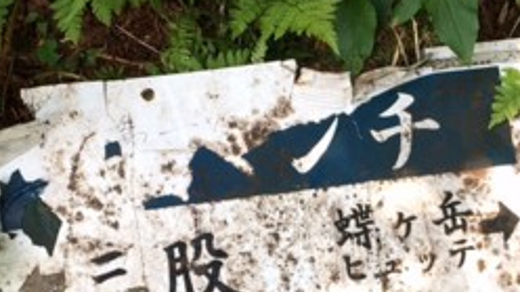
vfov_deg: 11.7
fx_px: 1405
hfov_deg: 21.0
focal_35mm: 102
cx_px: 226
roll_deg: -0.1
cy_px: 303
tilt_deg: -31.4
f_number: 2.2
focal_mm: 4.15
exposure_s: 1/60
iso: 25
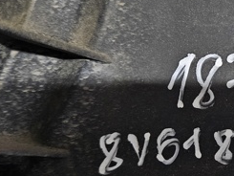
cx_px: 230
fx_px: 406
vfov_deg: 24.4
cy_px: 81
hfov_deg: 30.1
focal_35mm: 60
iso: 1000
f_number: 1.8
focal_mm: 5.4
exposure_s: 1/25
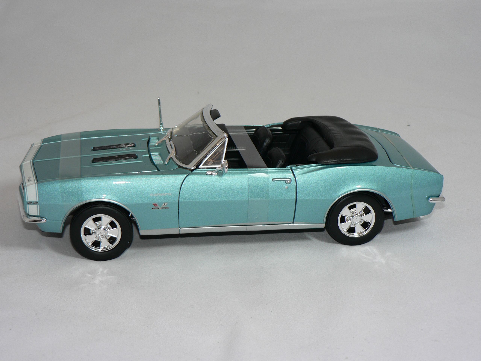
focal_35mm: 64
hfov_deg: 30.3
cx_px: 240
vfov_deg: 22.9
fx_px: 889
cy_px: 180
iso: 80
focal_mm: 10.7
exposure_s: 1/60
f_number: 3.2
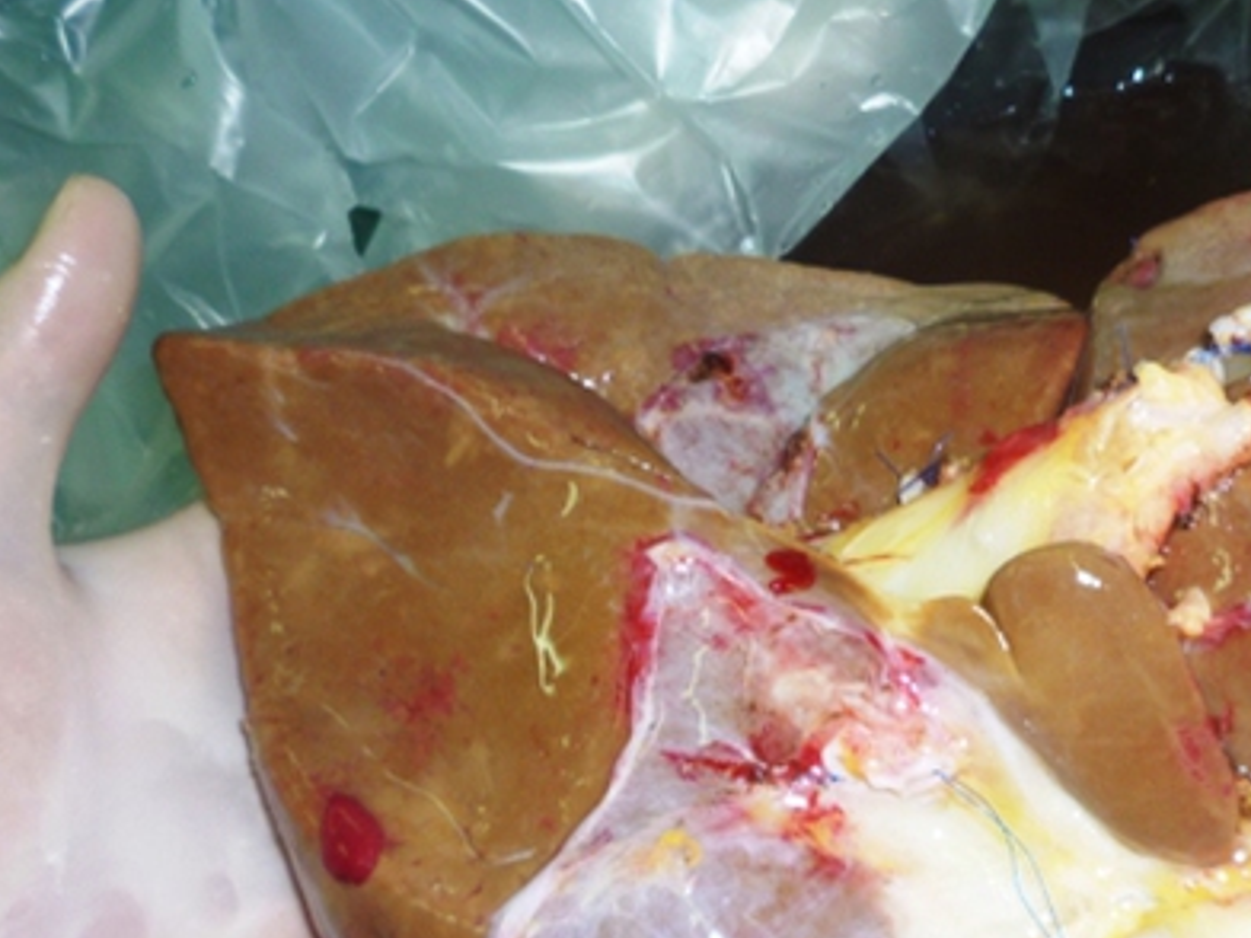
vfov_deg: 26.9
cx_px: 868
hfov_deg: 35.1
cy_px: 606
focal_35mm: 54
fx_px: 1952
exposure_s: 1/30
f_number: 3.3
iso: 100
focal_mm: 5.2
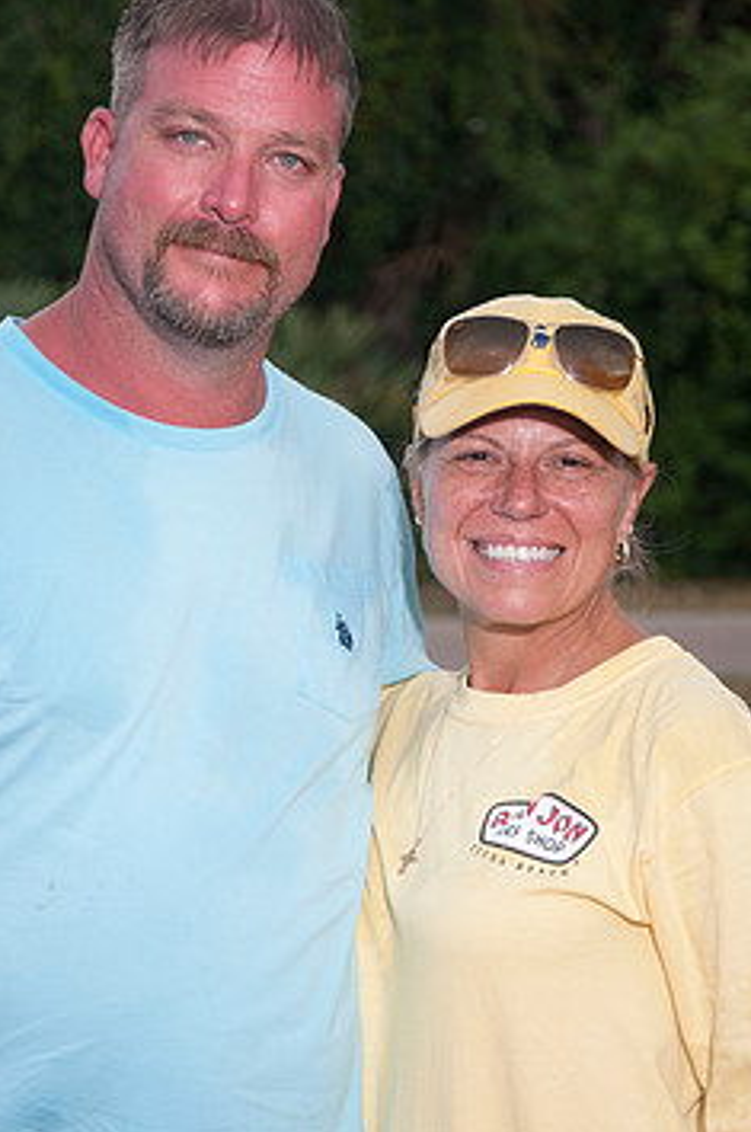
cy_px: 508
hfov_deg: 8.4
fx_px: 5084
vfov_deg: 12.7
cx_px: 315
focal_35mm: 162
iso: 200
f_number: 5.6
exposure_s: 1/100
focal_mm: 85
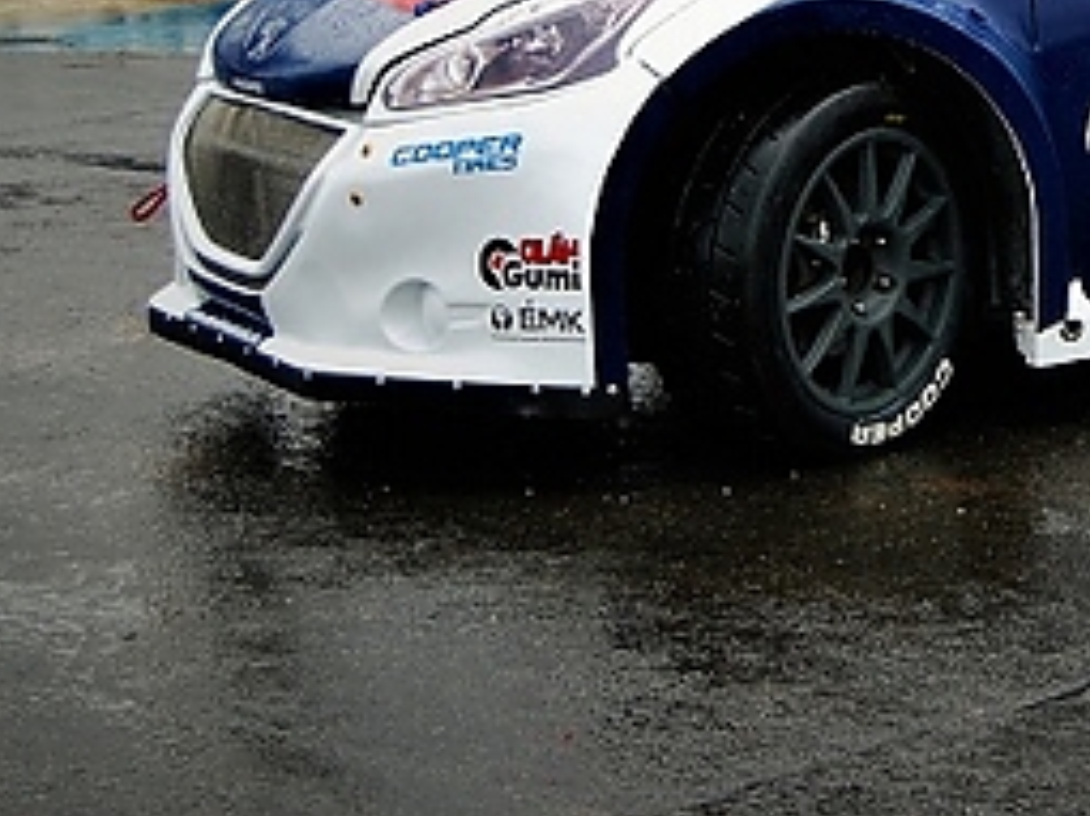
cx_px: 1116
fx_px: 4469
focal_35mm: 142
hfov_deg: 13.7
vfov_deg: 10.3
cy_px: -68
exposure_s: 1/100
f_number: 5
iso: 200
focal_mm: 38
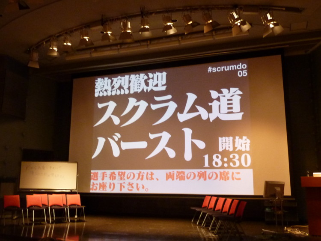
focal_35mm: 33
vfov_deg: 43.0
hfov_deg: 55.3
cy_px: 120
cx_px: 160
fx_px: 306
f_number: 3.3
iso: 400
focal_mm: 4.1
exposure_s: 1/20
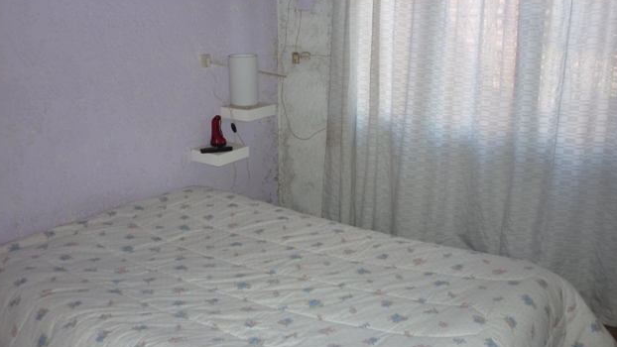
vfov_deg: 32.0
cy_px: 163
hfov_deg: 54.0
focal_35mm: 37
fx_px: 605
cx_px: 309
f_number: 2.8
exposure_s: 1/30
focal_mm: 5.5
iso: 100
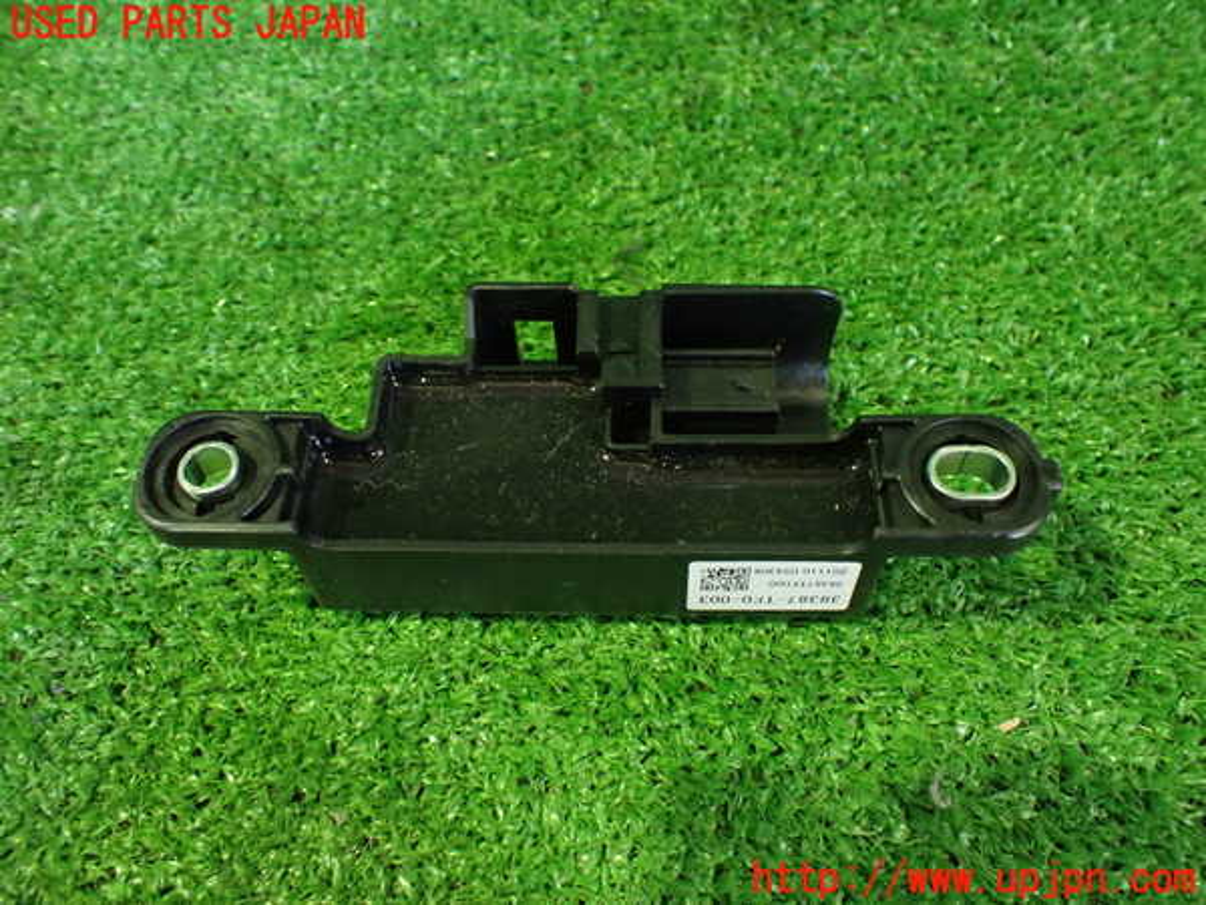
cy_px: 452
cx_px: 603
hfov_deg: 60.0
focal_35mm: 30
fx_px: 1045
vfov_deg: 46.8
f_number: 2.3
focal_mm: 5.4
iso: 1000
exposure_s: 1/30
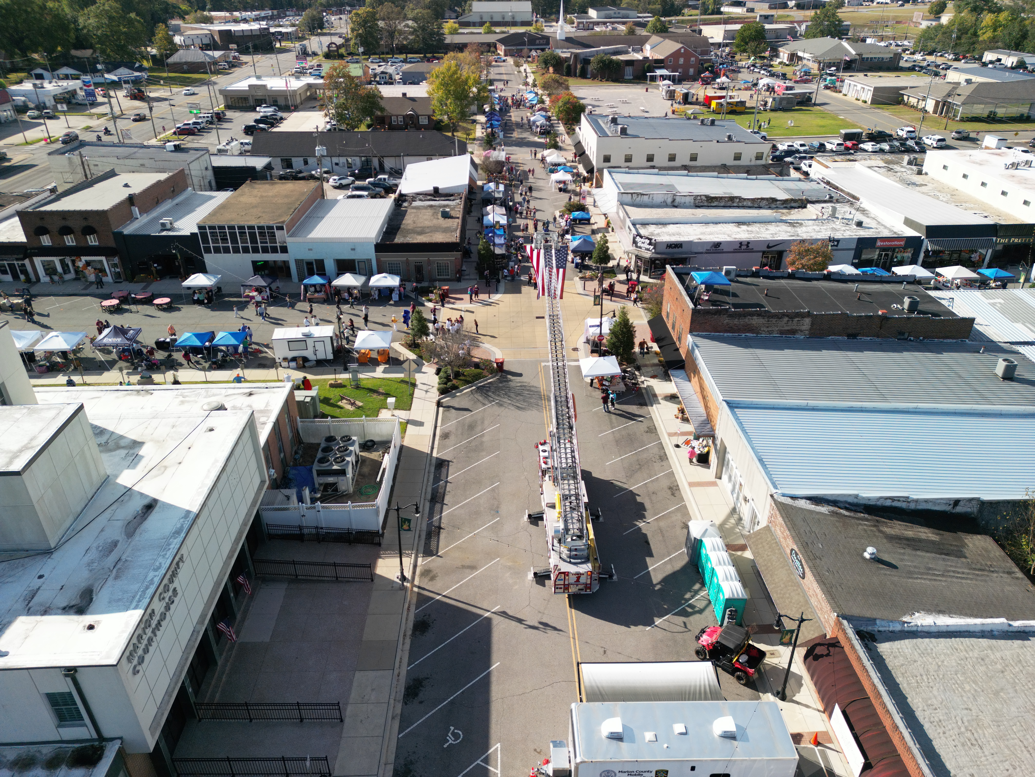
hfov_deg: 71.6
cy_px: 388
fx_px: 718
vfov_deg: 56.8
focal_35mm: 24
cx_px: 518
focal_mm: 6.72
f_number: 1.7
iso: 200
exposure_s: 1/1000
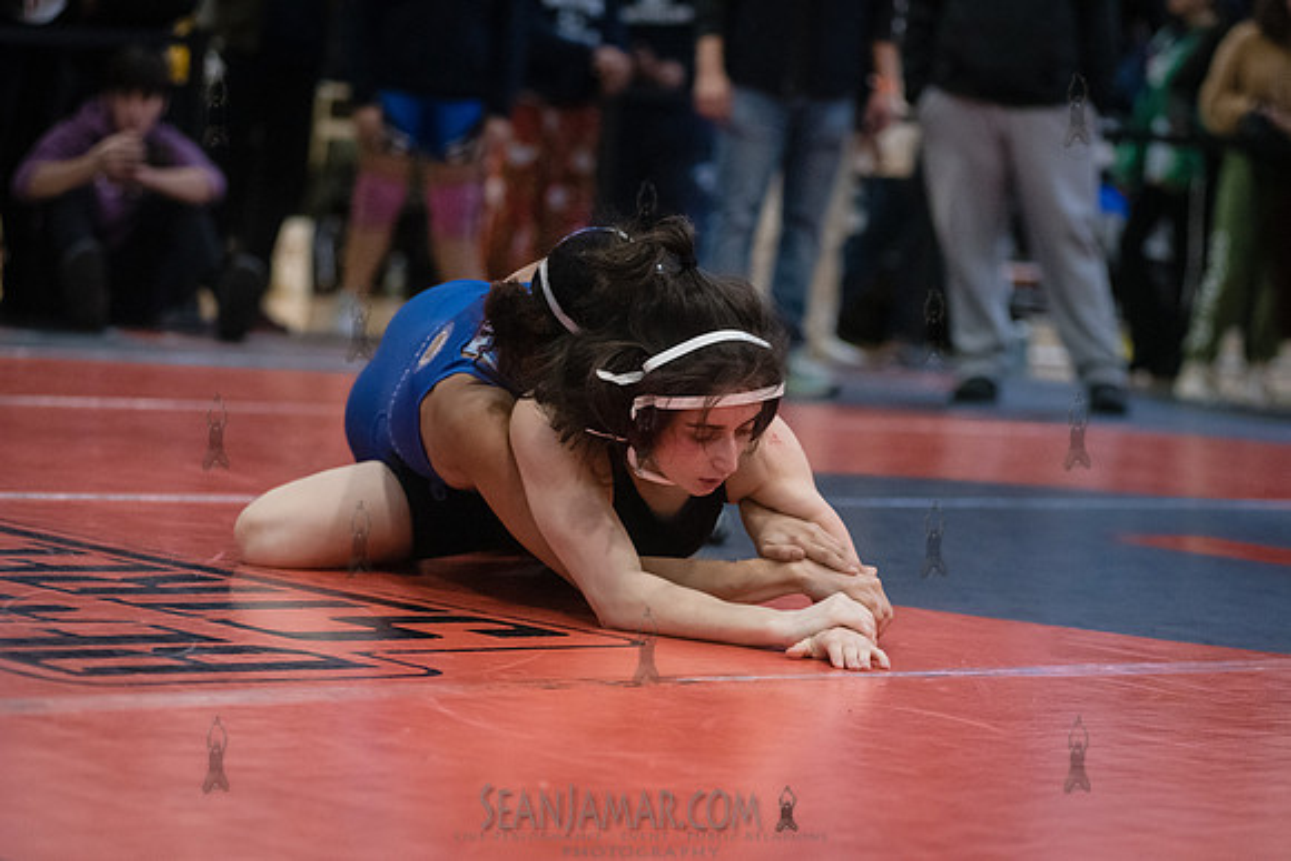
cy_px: 430
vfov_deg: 12.2
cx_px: 646
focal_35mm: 112
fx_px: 4017
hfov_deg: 18.3
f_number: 3.5
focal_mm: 112
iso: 8000
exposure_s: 1/500
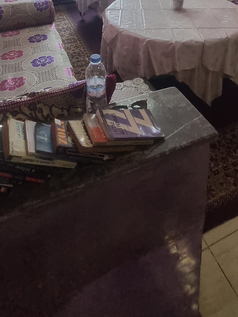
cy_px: -27
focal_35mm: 30
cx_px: 128
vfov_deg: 45.7
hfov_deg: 46.8
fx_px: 275
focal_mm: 1.74
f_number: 2.2
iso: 320
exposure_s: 1/50
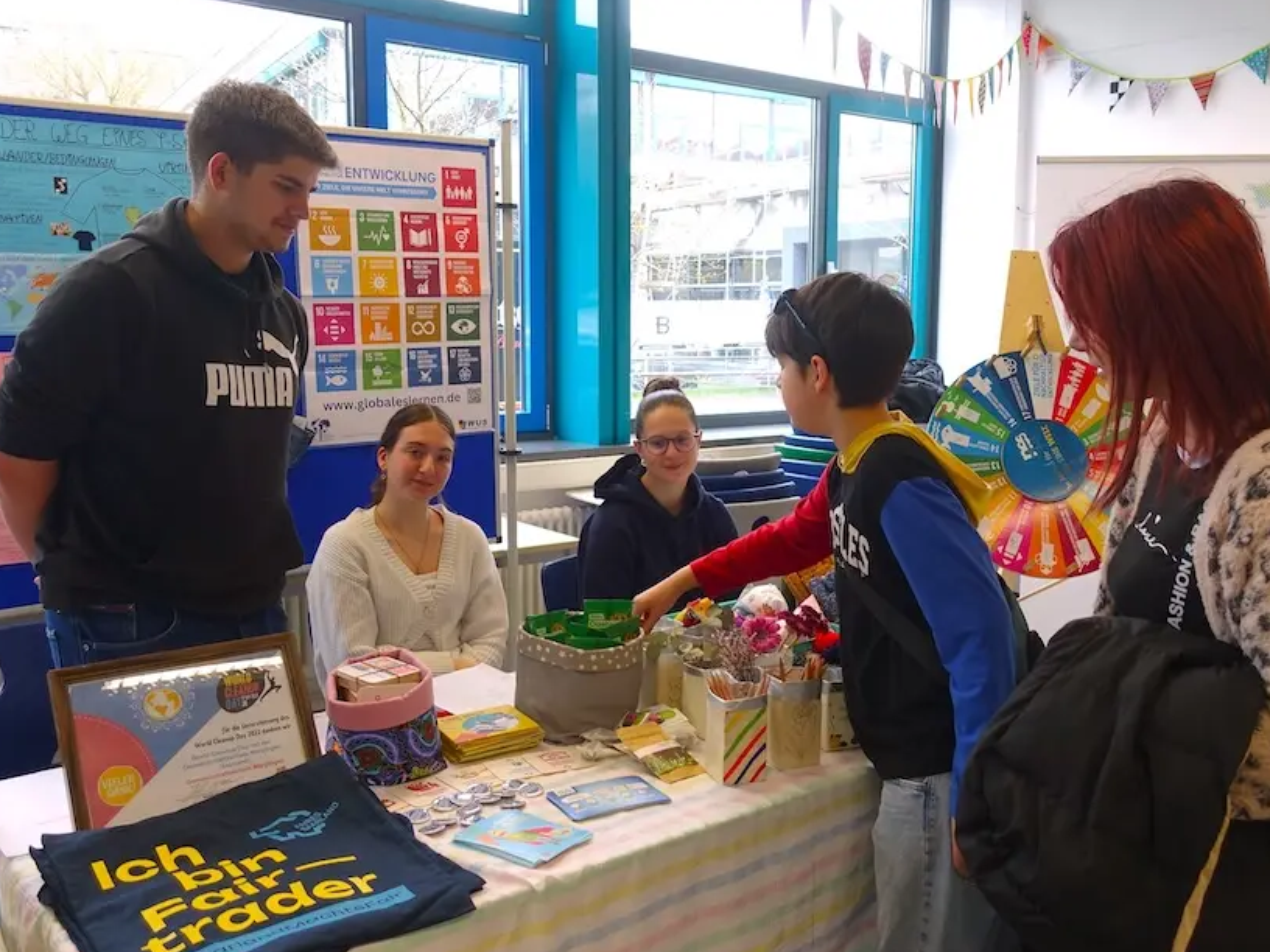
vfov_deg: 48.1
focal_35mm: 29
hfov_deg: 61.7
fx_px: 1064
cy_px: 527
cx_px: 649
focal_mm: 8.8
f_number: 2.8
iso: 125
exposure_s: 1/50
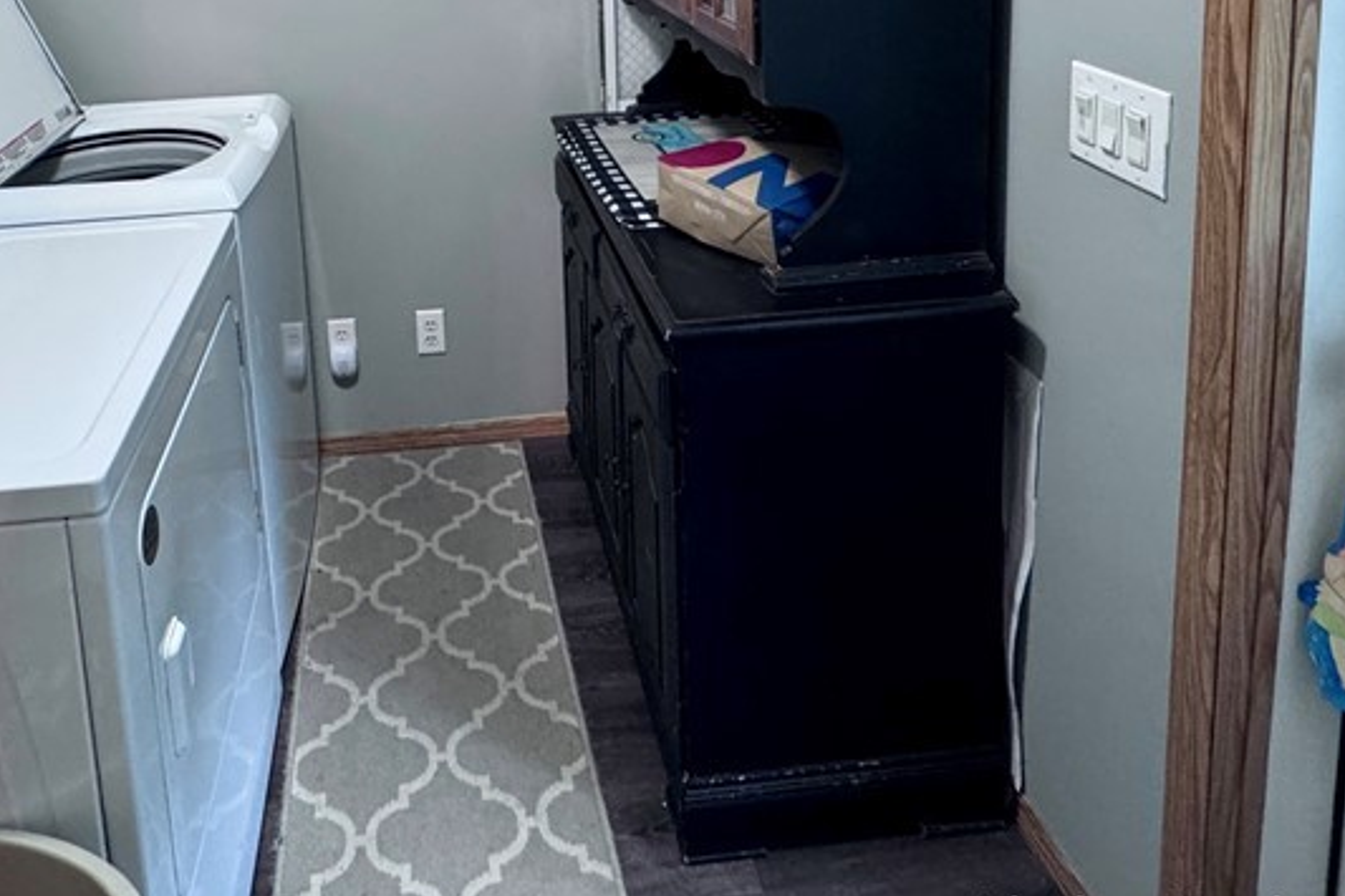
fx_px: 1046
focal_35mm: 28
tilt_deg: -8.7
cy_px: -8
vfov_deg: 40.4
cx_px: 479
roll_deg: +3.6
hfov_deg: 64.2
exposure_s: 1/60
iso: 500
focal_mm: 2.22
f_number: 2.2
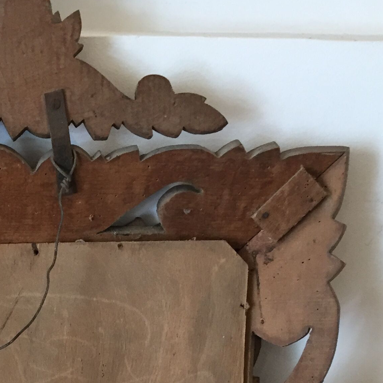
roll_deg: -1.1
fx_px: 914
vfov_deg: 21.4
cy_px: 498
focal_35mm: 73
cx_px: 0
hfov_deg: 22.7
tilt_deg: -26.3
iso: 160
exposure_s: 1/33
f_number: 2.2
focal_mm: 4.15
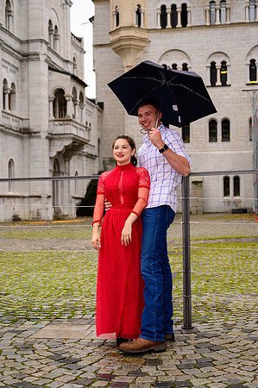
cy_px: 194
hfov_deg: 26.4
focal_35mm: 51
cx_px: 129
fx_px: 549
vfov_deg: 38.9
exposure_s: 1/400
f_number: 4.5
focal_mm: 51
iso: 400
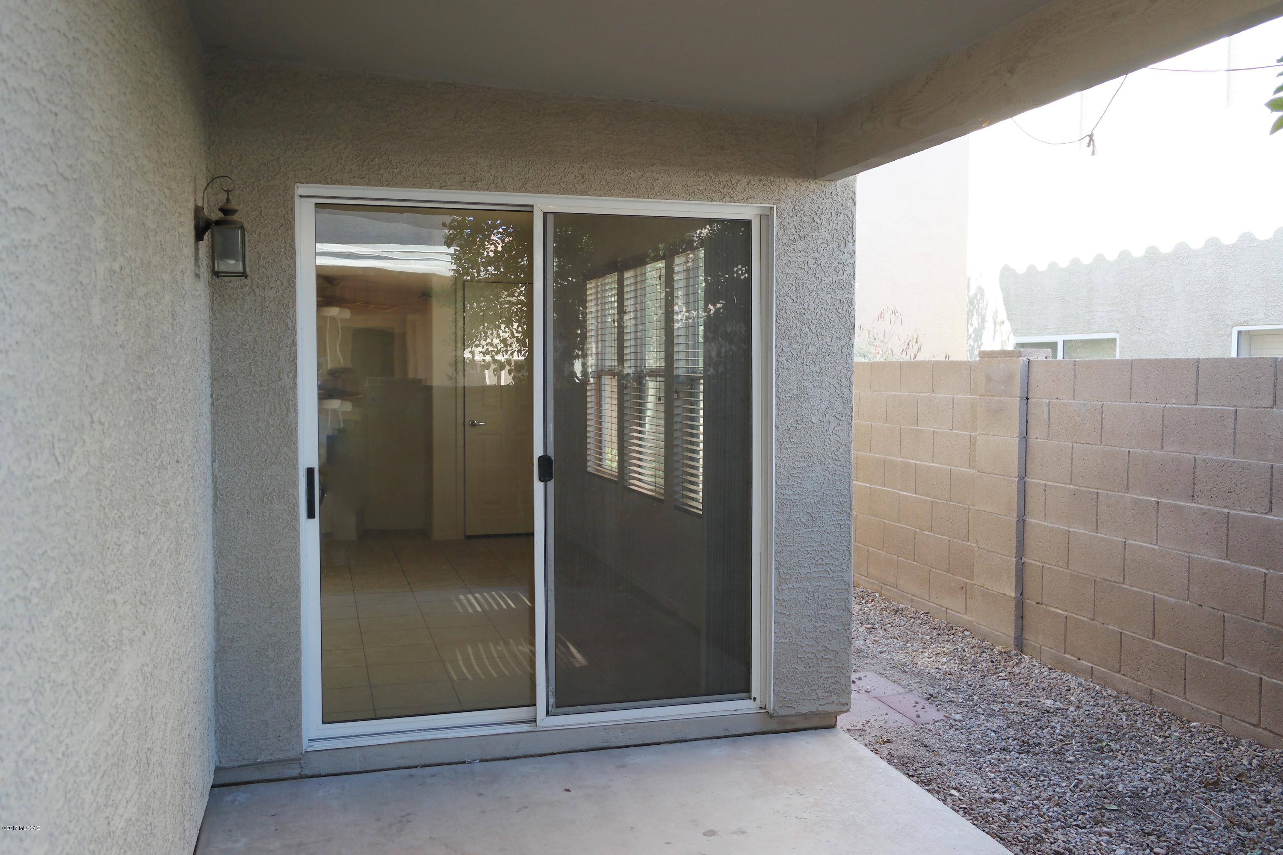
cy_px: 428
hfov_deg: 61.9
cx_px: 642
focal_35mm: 30
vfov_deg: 43.6
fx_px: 1069
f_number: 3.5
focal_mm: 20
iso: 100
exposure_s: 1/80
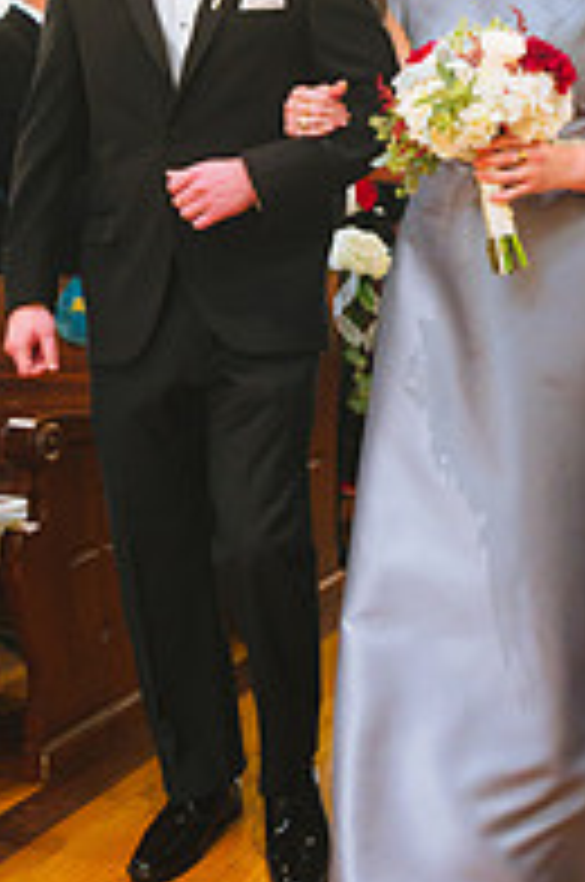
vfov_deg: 35.5
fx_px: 1345
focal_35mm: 55
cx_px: 380
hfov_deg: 24.4
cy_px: 216
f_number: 2.8
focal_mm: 24
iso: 2500
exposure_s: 1/160
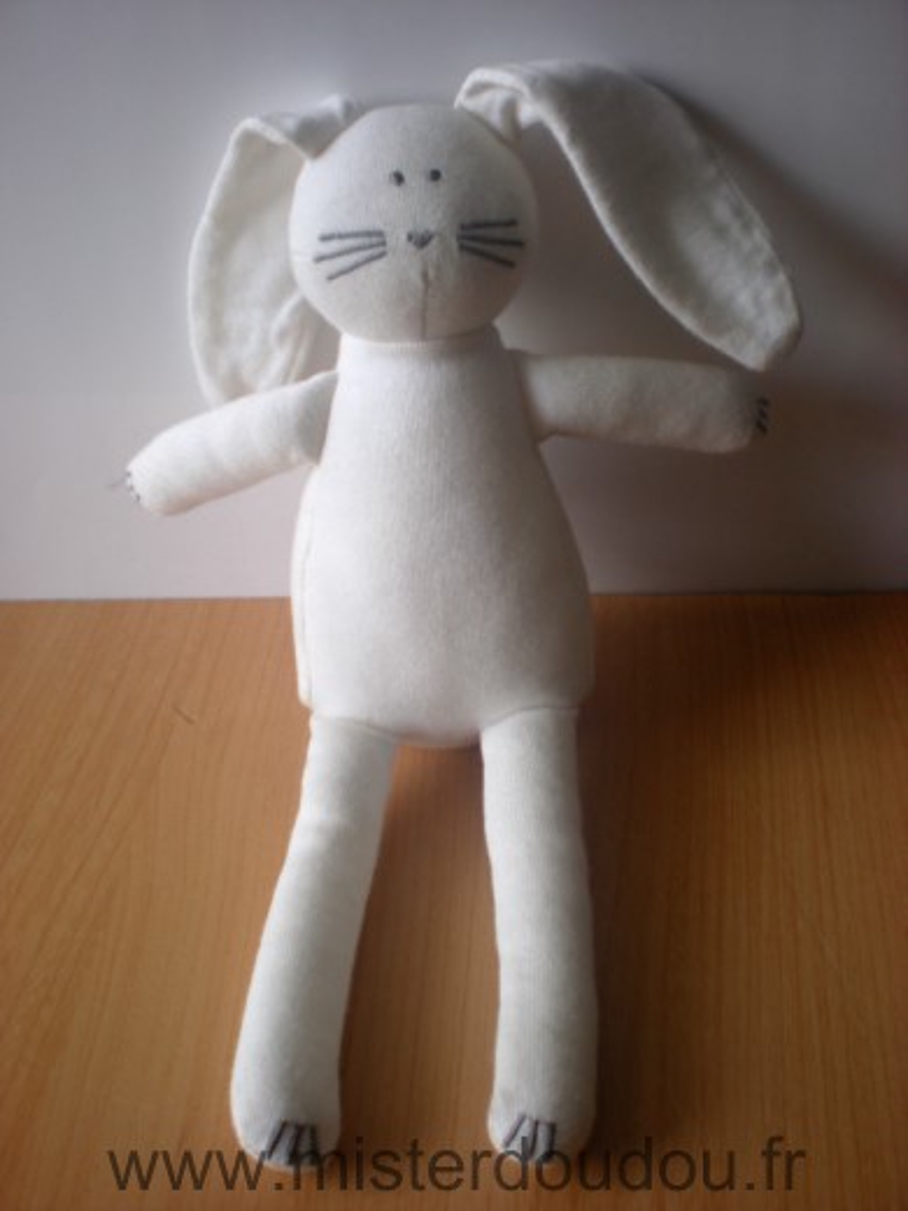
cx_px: 454
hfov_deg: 37.7
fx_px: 1329
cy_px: 606
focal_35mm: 38
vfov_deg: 49.0
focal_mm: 6.3
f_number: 3.1
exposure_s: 1/59.4
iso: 78
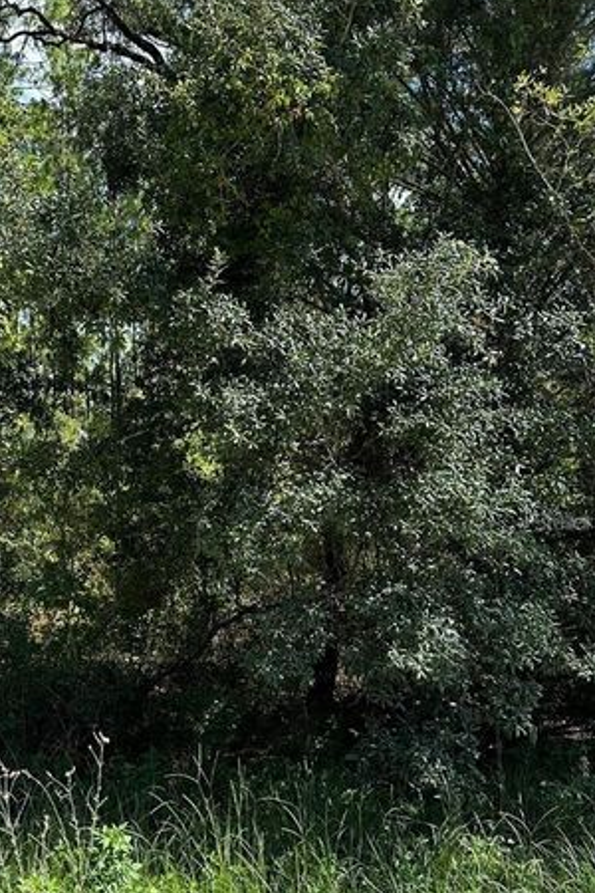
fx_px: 917
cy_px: 521
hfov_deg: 35.1
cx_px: 143
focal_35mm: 37
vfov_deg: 51.6
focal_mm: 6.86
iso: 80
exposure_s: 1/1062
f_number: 1.78
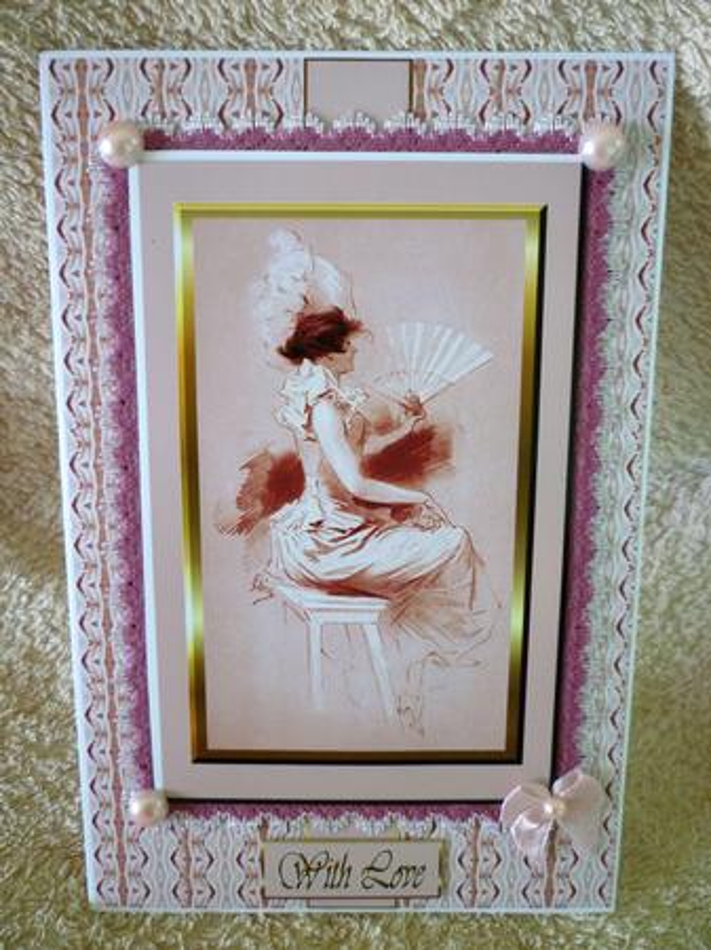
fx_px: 795
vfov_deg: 61.7
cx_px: 356
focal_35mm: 29
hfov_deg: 48.2
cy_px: 475
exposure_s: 1/30
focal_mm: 5.2
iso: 250
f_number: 3.3
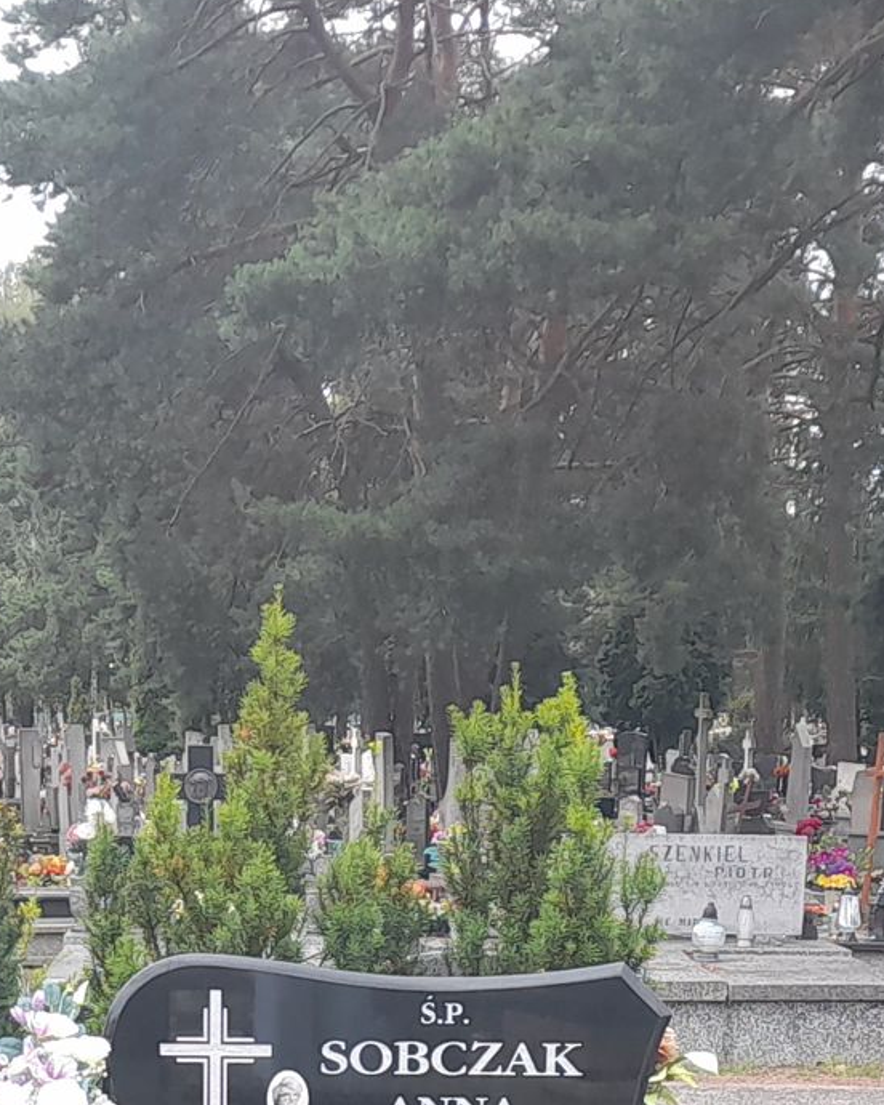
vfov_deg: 17.6
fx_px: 3238
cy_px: 1608
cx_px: 271
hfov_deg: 15.5
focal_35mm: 99
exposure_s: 1/161
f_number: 2
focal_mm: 4.6
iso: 20
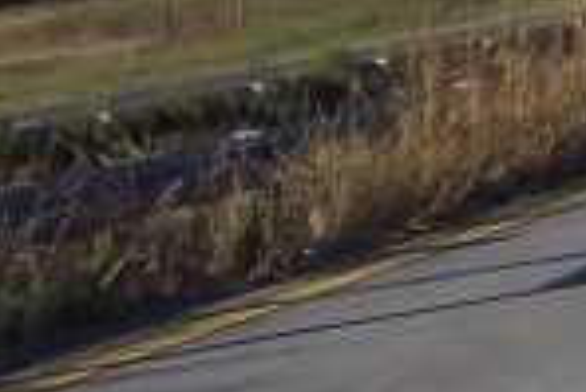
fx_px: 3747
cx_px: 1766
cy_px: -606
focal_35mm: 230
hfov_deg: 7.8
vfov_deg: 5.7
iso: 80
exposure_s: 1/640
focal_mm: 5.7
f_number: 5.5
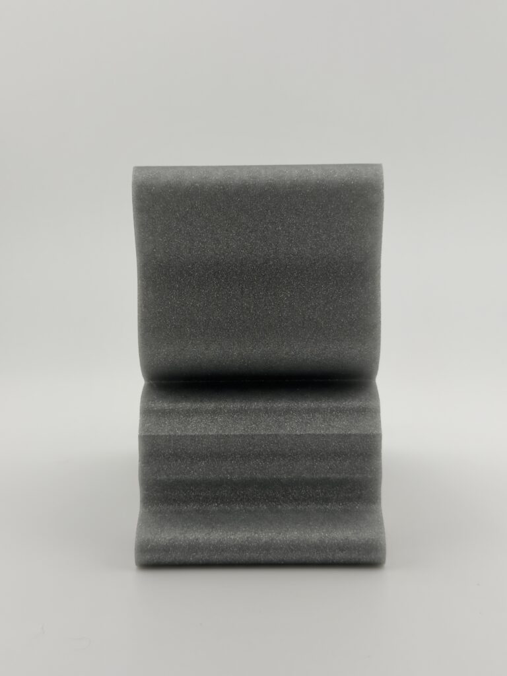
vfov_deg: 39.7
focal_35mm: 48
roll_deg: +0.3
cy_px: 338
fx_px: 937
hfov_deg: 30.3
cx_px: 254
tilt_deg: -14.2
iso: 80
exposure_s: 1/3226
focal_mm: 6.76
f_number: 1.78
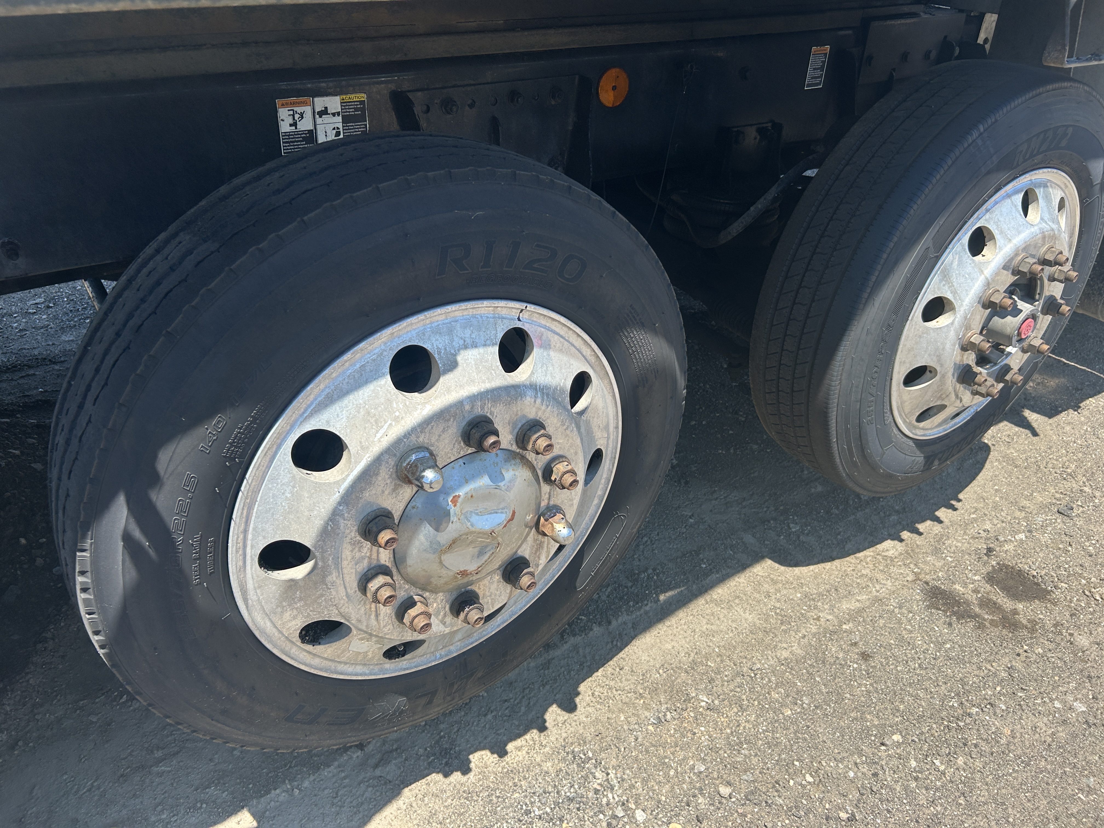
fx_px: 829
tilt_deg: -32.2
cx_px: 552
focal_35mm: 26
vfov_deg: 53.1
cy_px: 414
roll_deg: -1.4
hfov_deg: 67.3
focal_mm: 5.7
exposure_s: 1/1808
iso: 50
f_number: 1.5
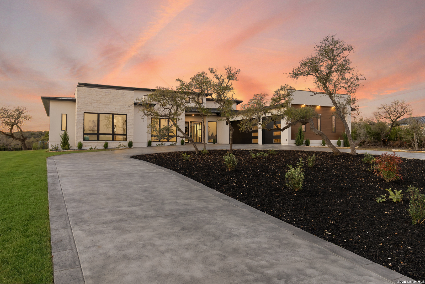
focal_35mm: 25
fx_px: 295
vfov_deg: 51.3
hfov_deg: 71.5
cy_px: 142
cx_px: 212
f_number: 8
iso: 500
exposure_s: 1/6
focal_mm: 17
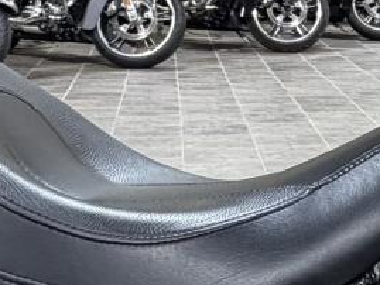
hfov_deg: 18.1
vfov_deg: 14.1
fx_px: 1142
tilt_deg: -15.5
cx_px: 432
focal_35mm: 104
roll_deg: -0.3
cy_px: 236
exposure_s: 1/60
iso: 320
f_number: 2.2
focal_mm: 2.22
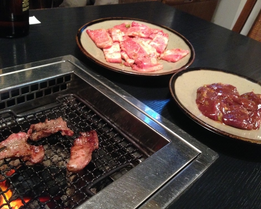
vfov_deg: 42.2
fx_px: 270
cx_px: 138
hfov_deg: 51.5
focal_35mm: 35
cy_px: 103
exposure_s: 1/20
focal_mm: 4.12
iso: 400
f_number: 2.4
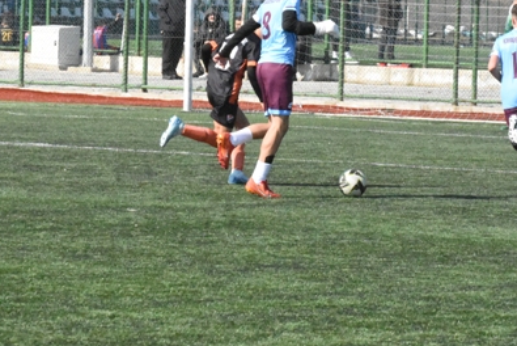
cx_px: 302
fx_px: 4366
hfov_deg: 6.8
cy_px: 141
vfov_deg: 4.5
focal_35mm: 304
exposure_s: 1/5000
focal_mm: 125
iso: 16000
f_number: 18
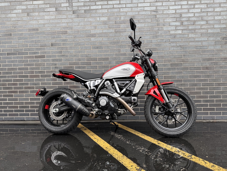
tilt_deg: -1.0
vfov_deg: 56.8
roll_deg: +1.3
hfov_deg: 71.6
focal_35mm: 24
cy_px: 86
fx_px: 157
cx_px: 114
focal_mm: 6.76
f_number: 1.78
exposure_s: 1/198
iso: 64
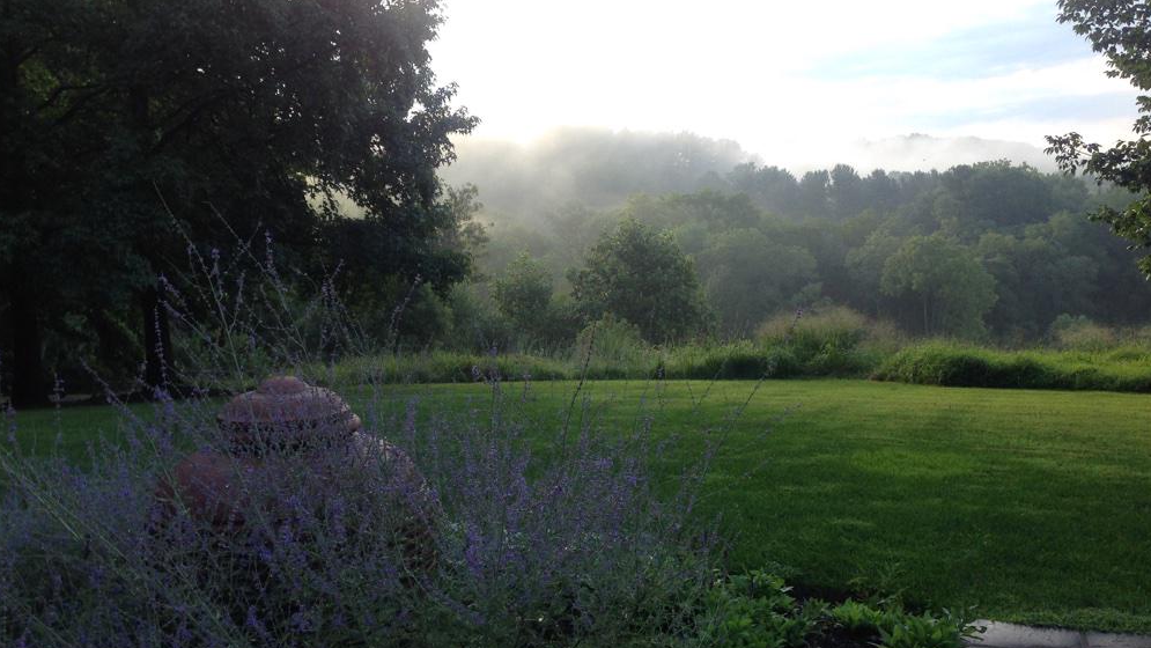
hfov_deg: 54.0
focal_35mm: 37
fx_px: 1129
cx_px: 562
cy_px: 366
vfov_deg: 32.0
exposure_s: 1/140
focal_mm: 4.12
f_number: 2.4
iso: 50
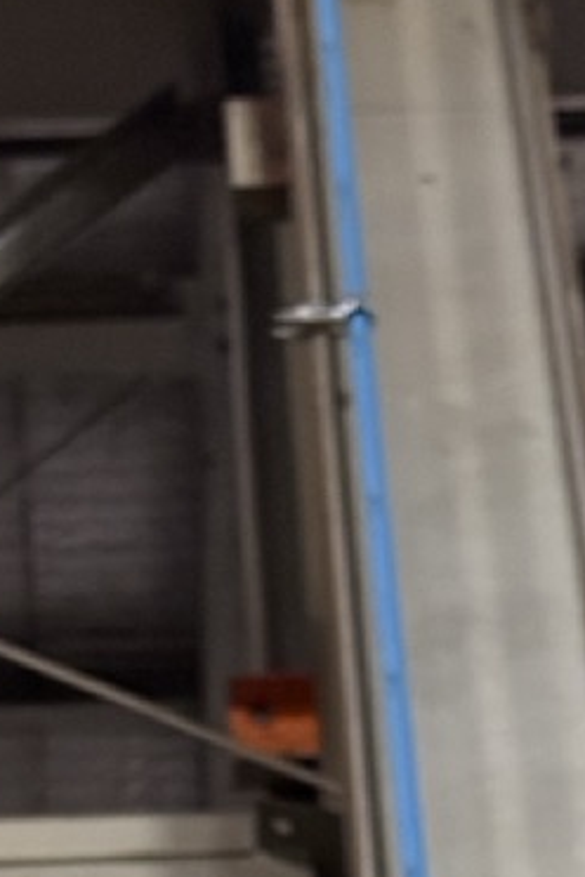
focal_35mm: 172
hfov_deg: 8.0
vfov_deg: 11.4
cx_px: 40
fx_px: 4192
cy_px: 1403
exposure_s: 1/30
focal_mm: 6.76
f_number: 1.78
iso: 640
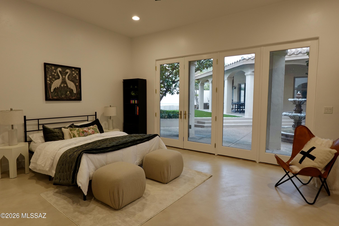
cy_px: 113
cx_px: 170
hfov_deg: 84.0
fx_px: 188
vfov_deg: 61.9
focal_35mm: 20
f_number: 2
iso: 125
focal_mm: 7.6
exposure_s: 1/80
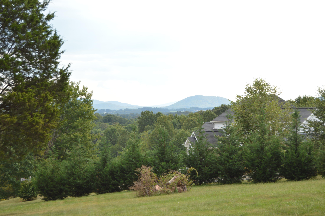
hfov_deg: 26.0
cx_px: 162
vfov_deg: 17.5
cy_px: 108
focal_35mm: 78
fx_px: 703
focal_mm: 52
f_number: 5.6
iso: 110
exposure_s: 1/125
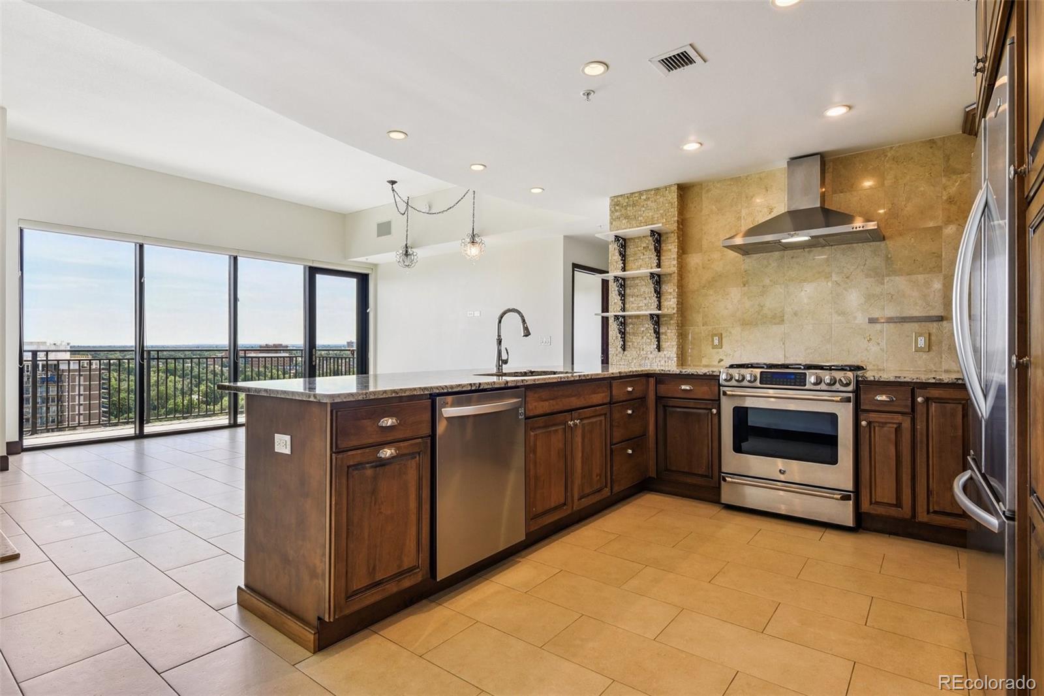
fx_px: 522
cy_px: 348
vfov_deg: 67.4
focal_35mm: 18
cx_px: 522
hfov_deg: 90.0
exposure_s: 1/15
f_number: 11
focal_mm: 18
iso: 400
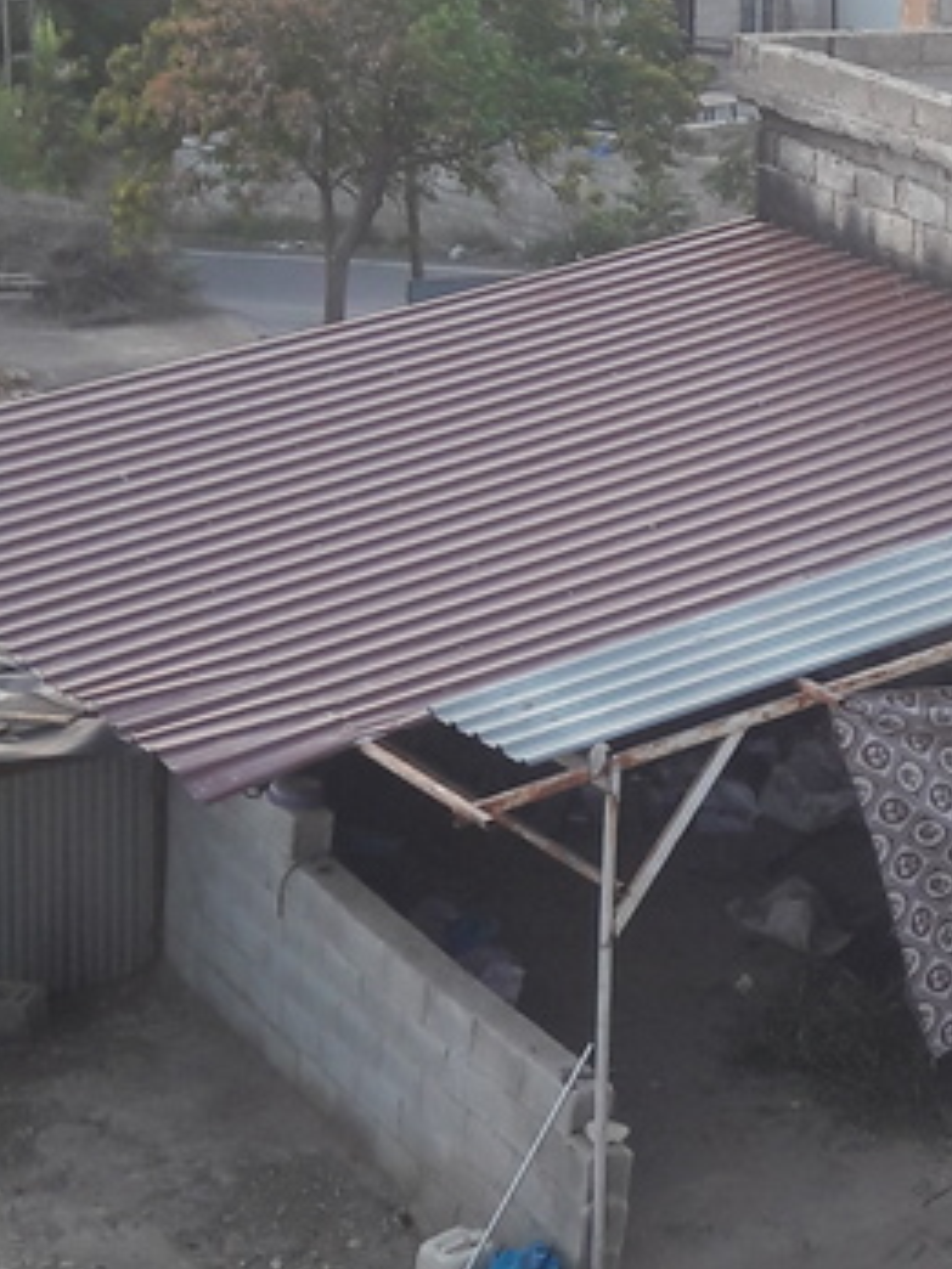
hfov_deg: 19.1
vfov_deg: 26.3
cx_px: 1058
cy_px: 496
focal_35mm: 74
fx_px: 2714
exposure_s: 1/33
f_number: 1.9
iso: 40
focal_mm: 3.7
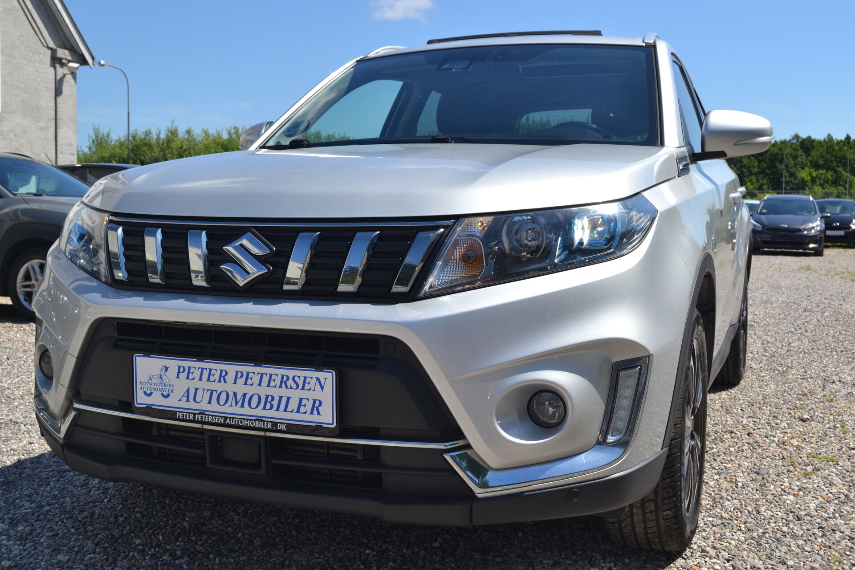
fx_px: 926
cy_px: 285
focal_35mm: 39
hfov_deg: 49.6
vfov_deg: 34.2
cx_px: 428
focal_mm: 26
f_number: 9
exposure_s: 1/320
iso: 100
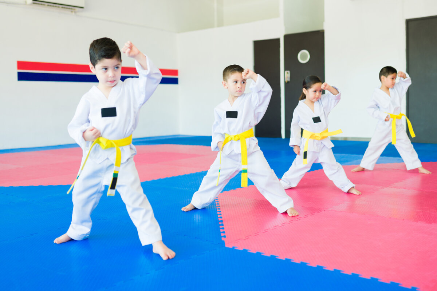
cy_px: 146
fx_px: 425
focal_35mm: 35
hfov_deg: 54.4
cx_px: 218
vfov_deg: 37.9
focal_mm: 35
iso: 125
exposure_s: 1/160
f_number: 1.8
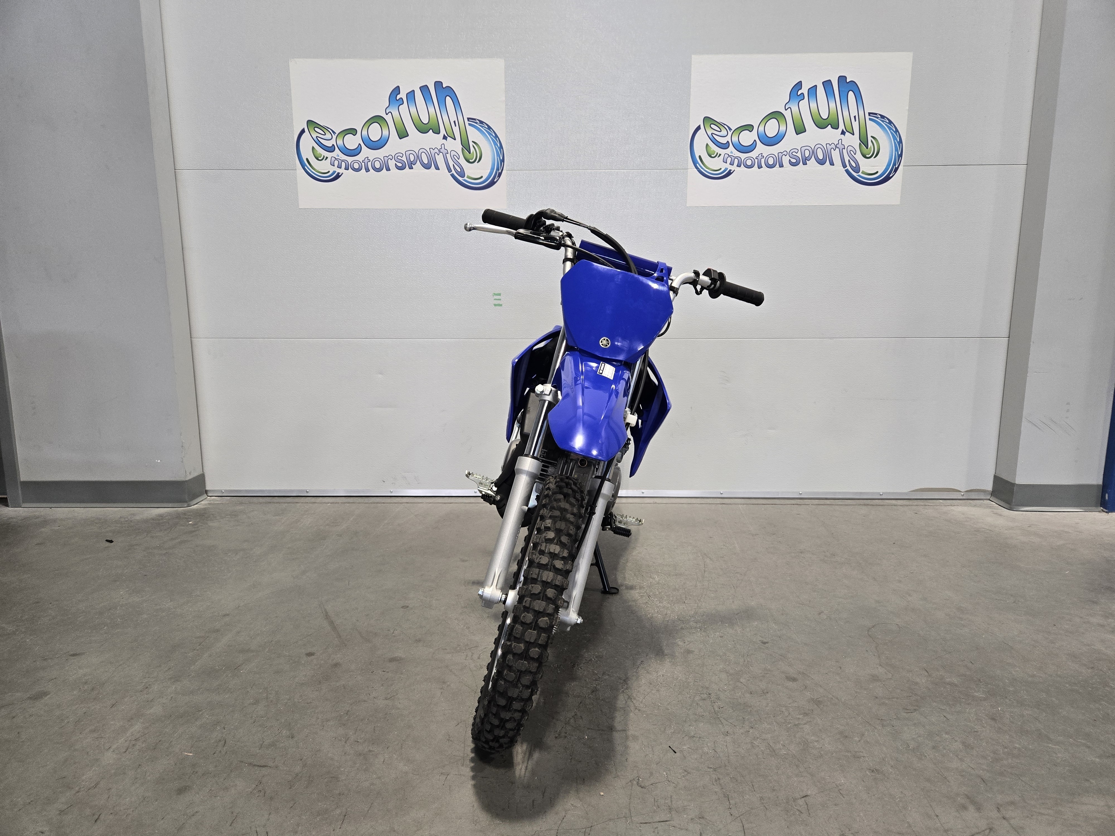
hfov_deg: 73.9
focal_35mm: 23
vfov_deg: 58.9
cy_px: 418
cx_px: 558
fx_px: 741
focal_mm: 5.4
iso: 250
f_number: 1.8
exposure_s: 1/180
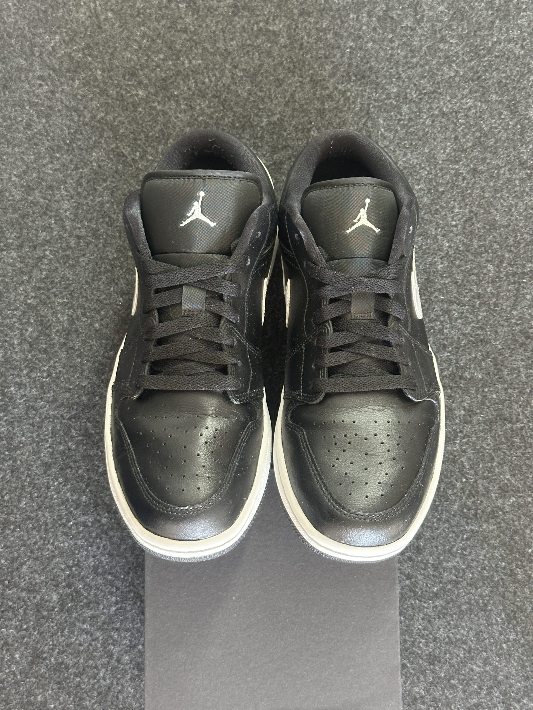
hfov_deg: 30.3
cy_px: 355
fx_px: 985
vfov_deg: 39.7
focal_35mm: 48
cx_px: 266
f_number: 1.78
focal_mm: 6.86
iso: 400
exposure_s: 1/33
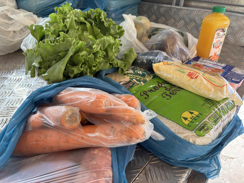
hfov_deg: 67.3
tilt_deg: -33.9
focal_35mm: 26
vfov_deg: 53.1
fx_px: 183
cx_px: 122
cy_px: 92
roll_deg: -1.0
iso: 125
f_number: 1.6
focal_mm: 5.96
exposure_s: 1/60
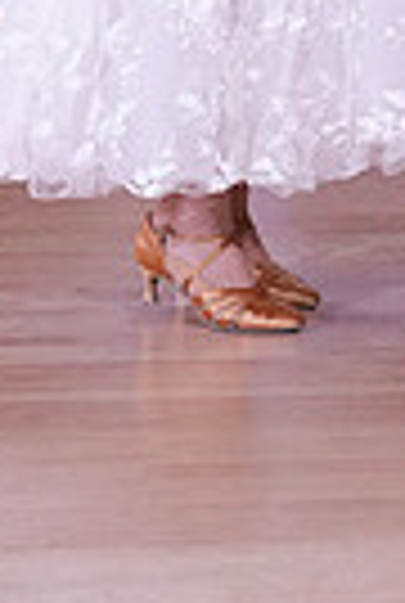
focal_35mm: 233
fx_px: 3911
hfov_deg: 5.8
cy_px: -261
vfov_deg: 8.6
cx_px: 767
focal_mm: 54
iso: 2000
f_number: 5.6
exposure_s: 1/250
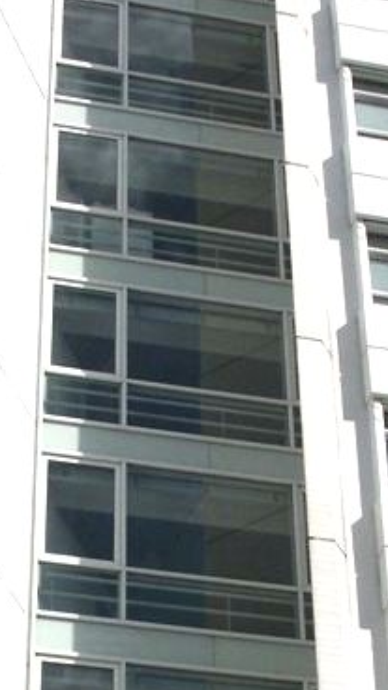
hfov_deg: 11.1
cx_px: 171
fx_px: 1994
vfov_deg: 19.5
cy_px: 504
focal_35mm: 109
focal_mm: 6.3
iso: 64
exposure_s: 1/2000
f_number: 7.3
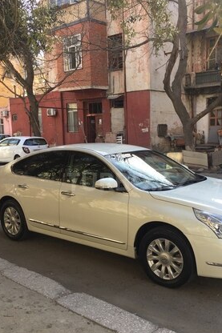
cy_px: 182
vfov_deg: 53.1
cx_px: 128
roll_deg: +1.7
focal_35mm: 36
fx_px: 333
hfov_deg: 36.8
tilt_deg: -8.2
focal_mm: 4.15
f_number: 2.2
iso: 32
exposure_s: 1/240
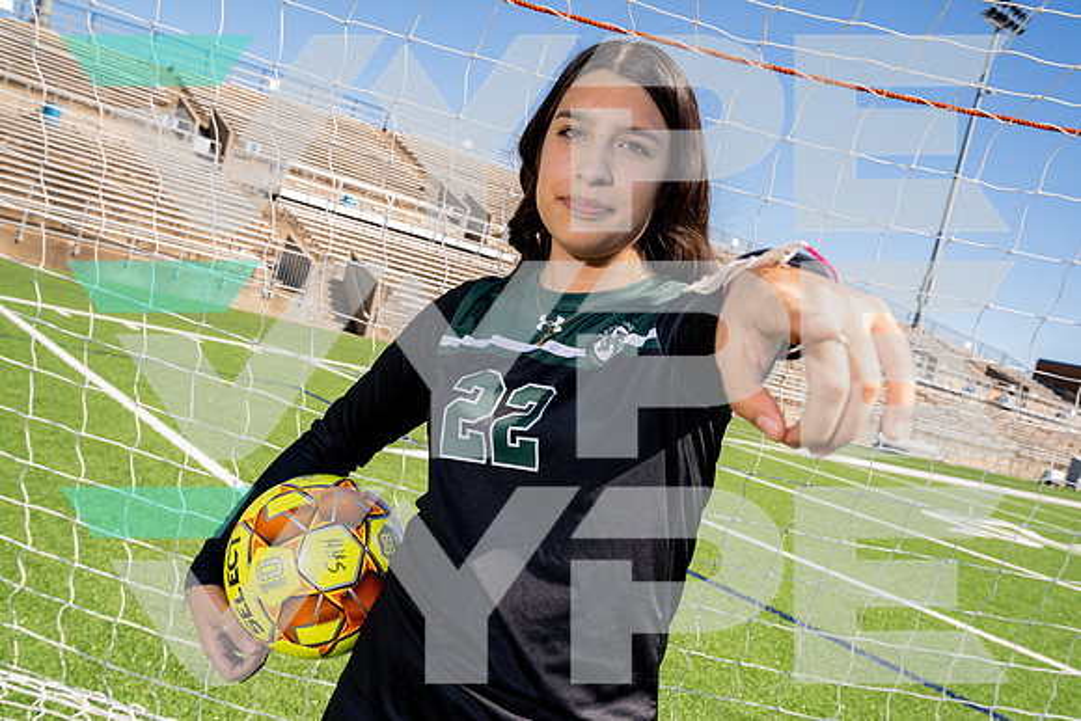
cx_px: 540
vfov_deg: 38.9
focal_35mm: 34
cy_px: 360
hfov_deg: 55.8
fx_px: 1021
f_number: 9
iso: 100
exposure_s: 1/250
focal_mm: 34
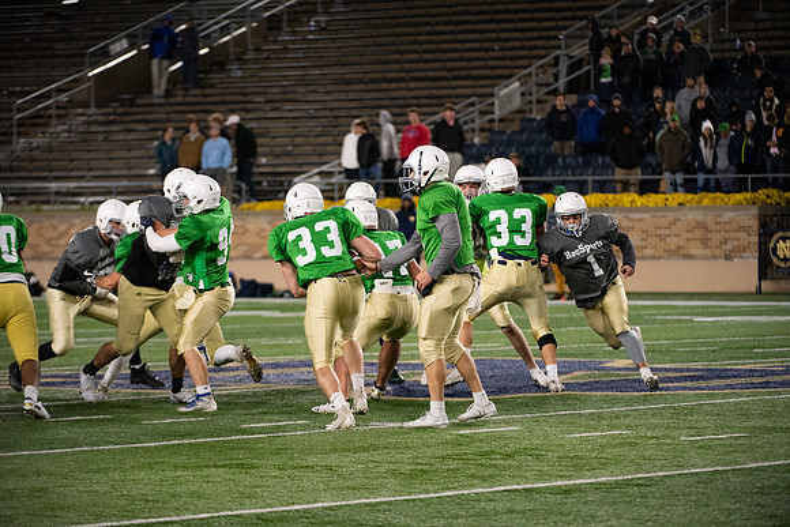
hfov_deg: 10.3
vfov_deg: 6.9
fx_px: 4390
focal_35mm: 200
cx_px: 395
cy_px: 264
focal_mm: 200
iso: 4000
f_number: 4
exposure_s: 1/500
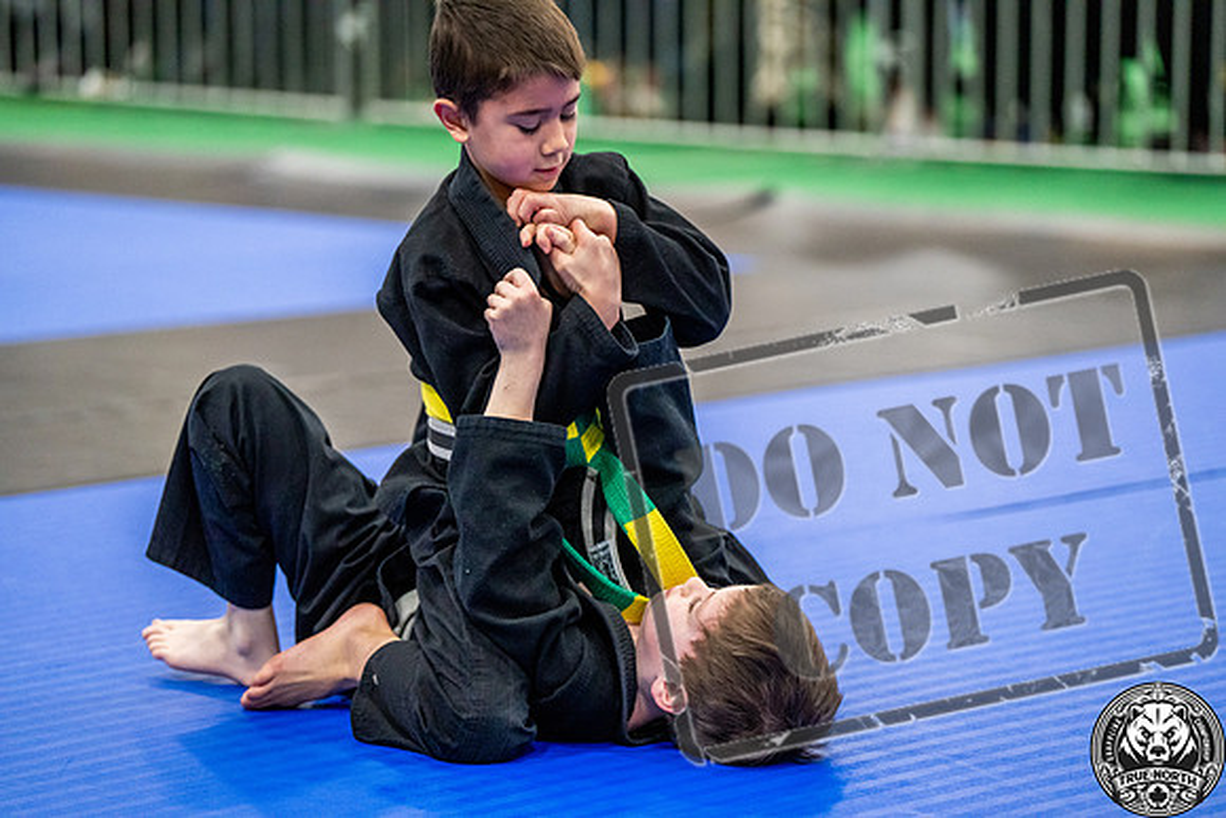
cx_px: 613
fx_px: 4735
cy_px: 409
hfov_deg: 14.8
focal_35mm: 139
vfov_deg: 9.9
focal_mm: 139
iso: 5000
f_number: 2.8
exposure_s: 1/500
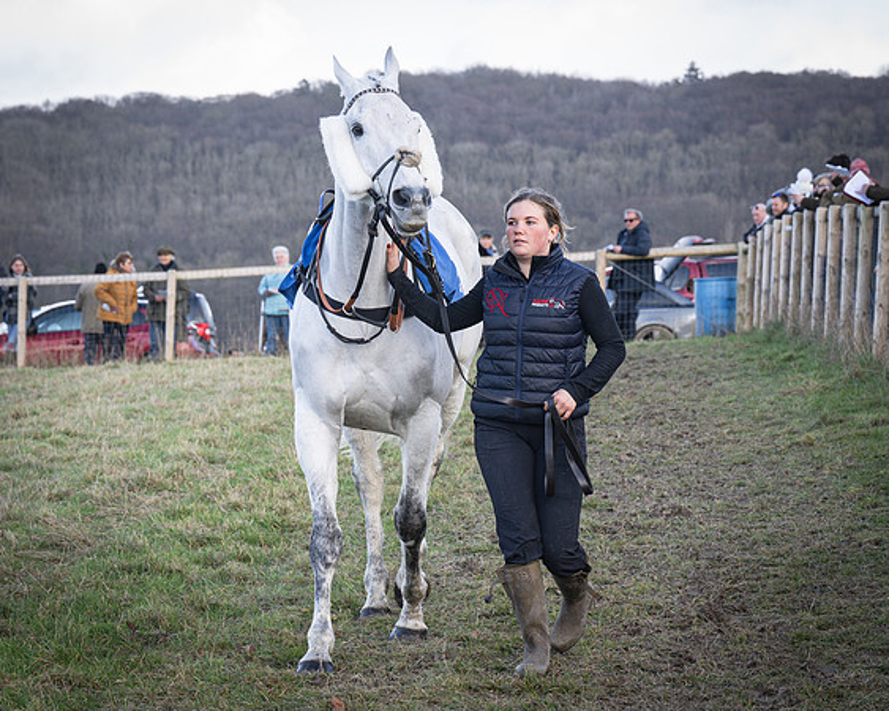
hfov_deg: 12.7
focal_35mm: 151
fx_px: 3981
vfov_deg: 10.2
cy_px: 323
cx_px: 413
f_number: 5
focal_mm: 70
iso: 200
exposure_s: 1/320
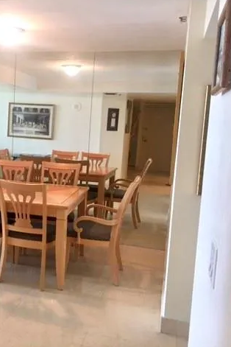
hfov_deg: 31.3
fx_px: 395
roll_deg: -3.2
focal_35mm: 41
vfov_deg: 47.4
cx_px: 28
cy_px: 173
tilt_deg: -8.2
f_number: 2.2
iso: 125
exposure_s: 1/30
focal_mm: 4.15
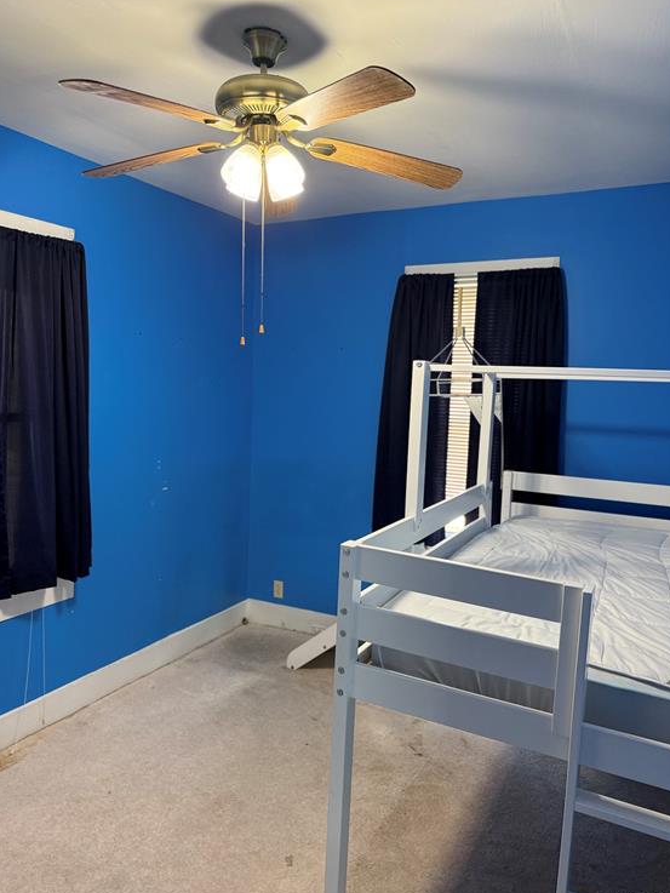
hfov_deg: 54.9
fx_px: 645
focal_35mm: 25
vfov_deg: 69.4
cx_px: 327
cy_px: 454
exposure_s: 1/60
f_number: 1.78
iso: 250
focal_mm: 6.76
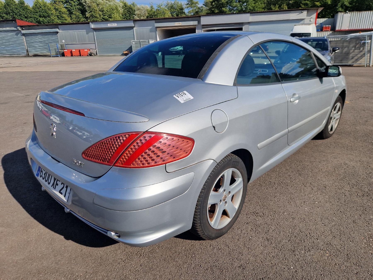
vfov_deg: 58.9
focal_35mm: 23
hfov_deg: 73.9
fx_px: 248
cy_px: 140
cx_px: 186
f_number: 1.8
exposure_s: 1/2500
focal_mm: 5.4
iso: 50
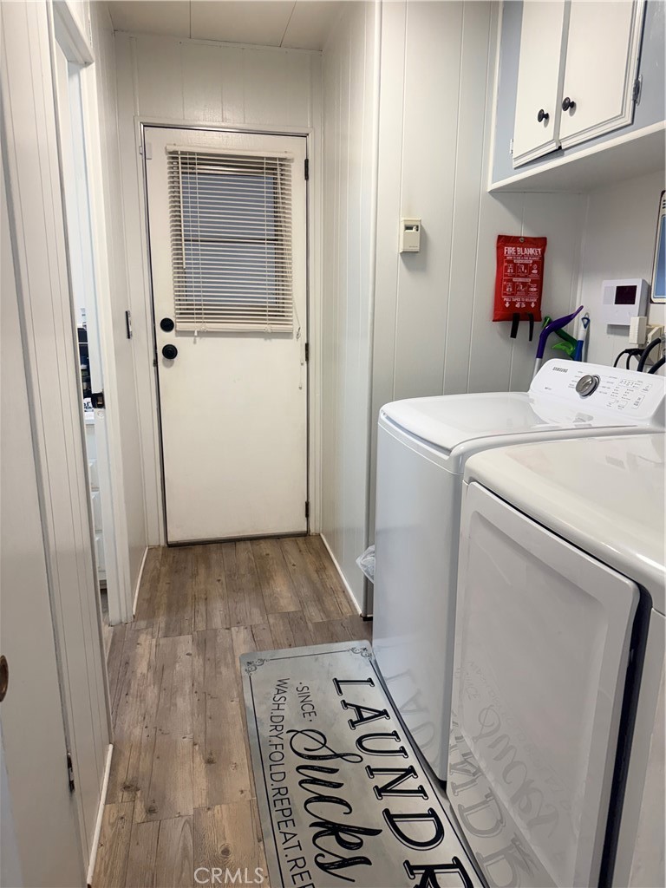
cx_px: 333
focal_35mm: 24
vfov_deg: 71.6
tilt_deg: -11.9
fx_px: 616
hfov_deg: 56.8
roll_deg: -0.8
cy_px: 444
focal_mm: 6.76
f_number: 1.78
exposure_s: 1/120
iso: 125
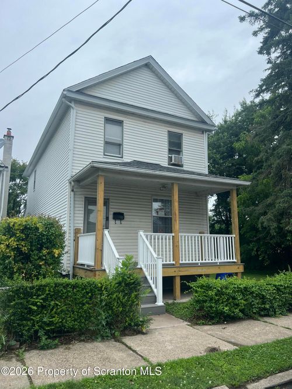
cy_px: 194
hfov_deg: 53.0
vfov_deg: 67.3
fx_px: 293
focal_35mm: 26
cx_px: 146
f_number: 1.5
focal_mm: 5.7
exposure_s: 1/1698
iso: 50
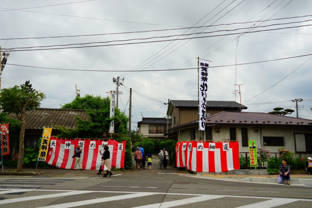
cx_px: 156
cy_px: 104
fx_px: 243
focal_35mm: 28
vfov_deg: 46.4
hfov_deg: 65.5
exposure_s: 1/125
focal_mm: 28
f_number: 9.5
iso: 100
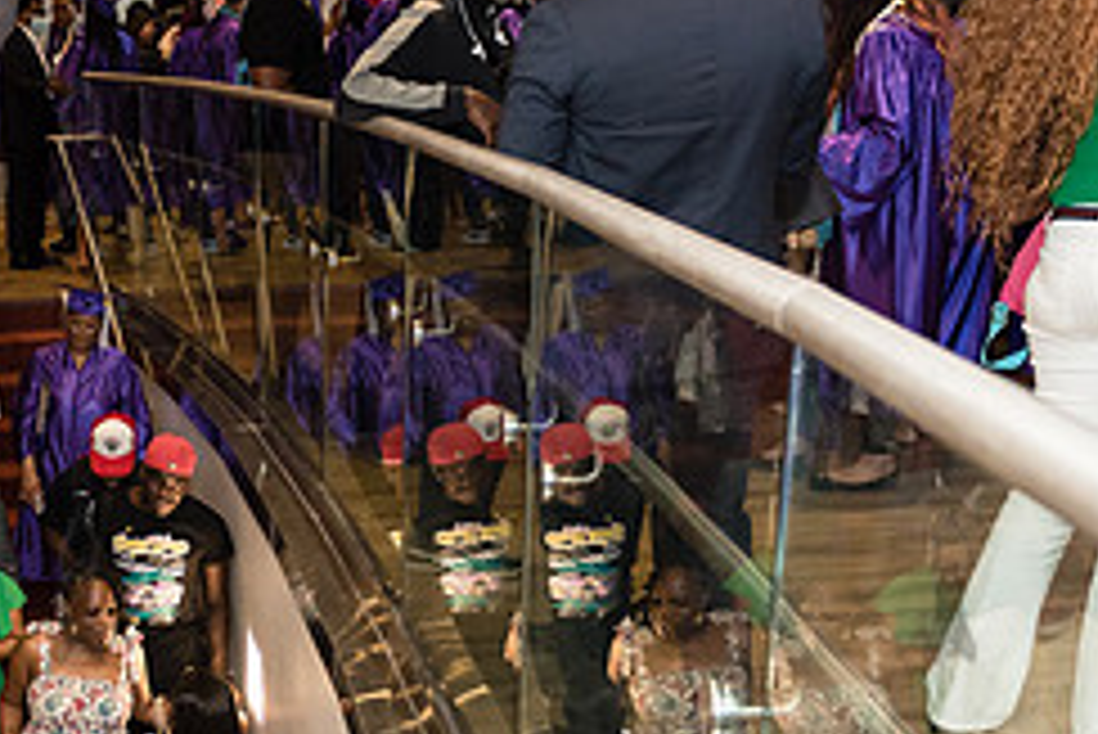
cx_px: 76
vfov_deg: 23.5
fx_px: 1739
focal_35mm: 57
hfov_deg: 32.9
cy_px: 583
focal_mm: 24
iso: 2000
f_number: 3.5
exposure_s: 1/250
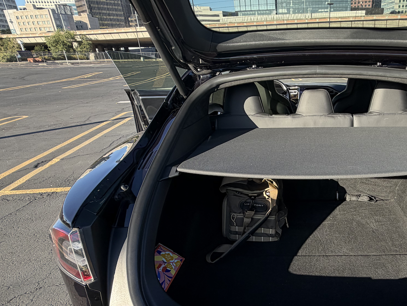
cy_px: 209
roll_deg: +1.8
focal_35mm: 27
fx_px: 317
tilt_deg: -25.6
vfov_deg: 50.2
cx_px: 303
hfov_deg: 61.8
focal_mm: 2.22
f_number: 2.2
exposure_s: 1/246
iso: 40
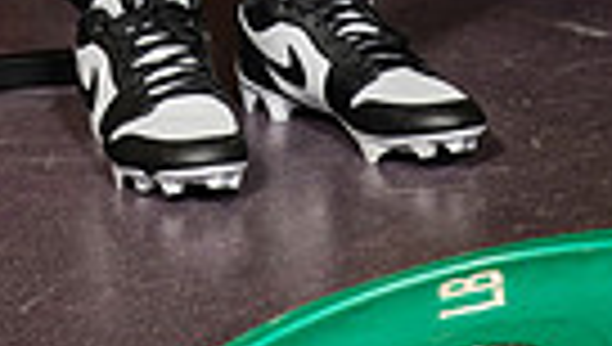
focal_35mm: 190
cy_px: -638
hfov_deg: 11.3
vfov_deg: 6.0
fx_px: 3088
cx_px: 202
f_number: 5.6
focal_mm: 55
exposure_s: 1/250
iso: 500
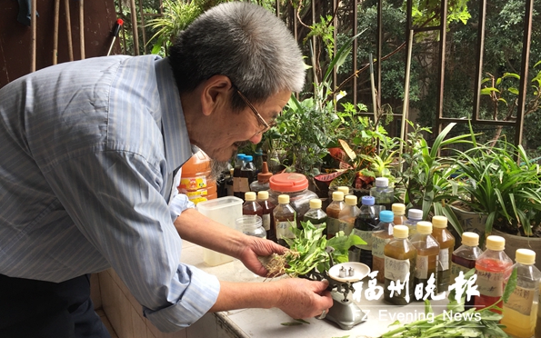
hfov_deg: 61.2
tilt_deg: -13.8
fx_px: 457
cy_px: 182
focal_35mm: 31
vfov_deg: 40.6
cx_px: 270
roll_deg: +1.3
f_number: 2.2
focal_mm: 4.15
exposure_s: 1/50
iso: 32
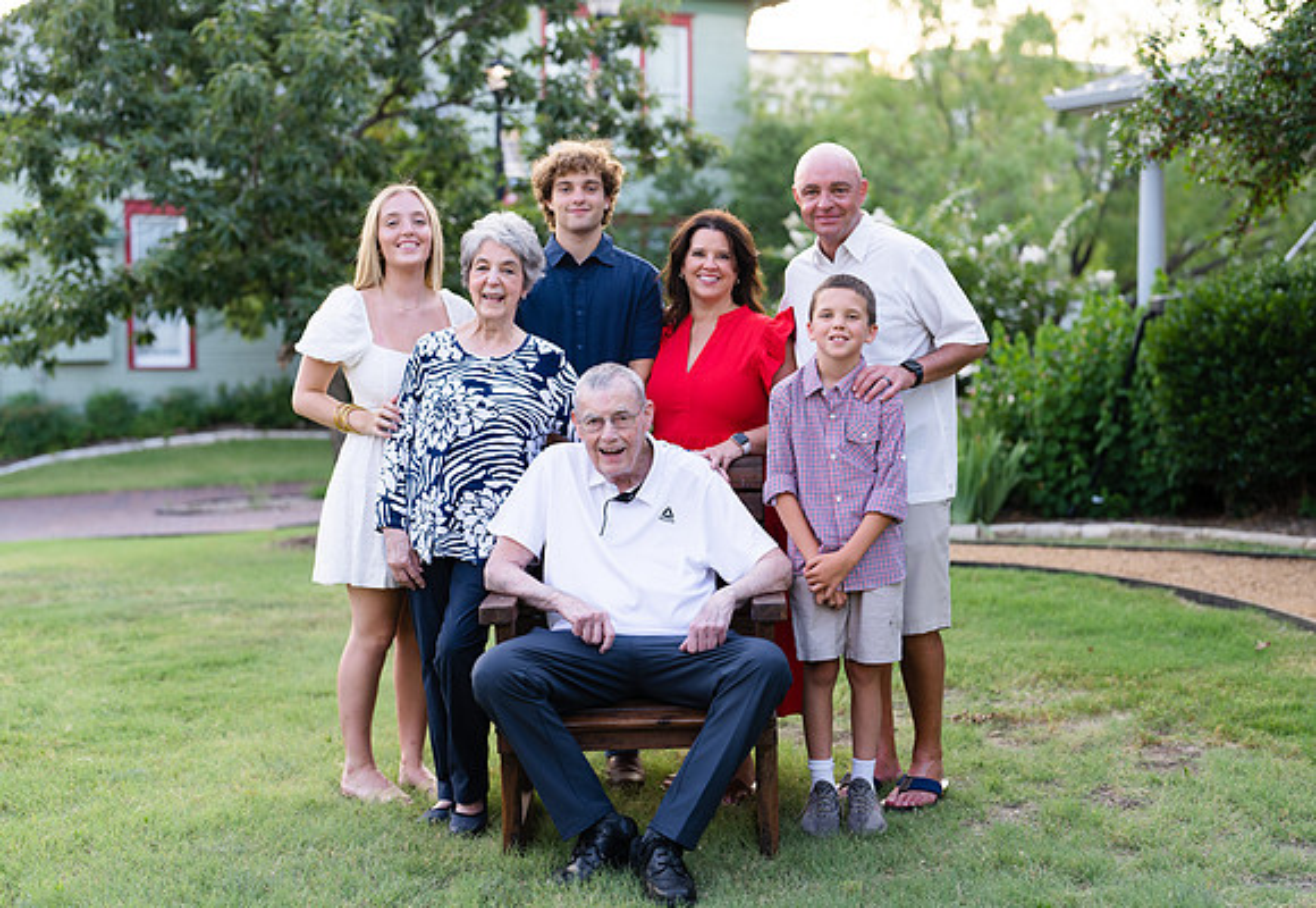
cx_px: 681
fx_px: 1905
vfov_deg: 26.8
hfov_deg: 38.1
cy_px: 454
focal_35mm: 52
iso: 160
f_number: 2
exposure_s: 1/320
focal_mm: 50
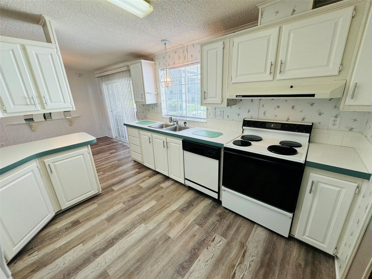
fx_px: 150
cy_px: 140
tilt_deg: -17.6
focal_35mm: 14
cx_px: 186
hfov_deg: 102.1
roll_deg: +2.4
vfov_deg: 85.7
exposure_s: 1/120
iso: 64
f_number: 2.2
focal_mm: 2.22
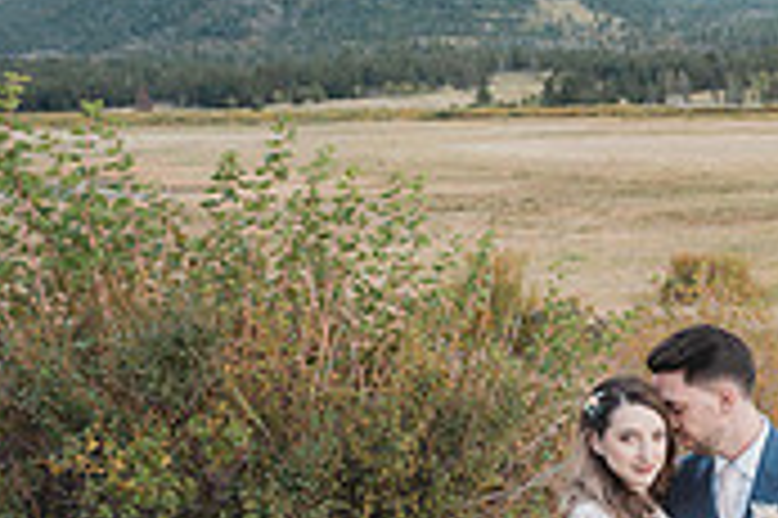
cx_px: 1057
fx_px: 1339
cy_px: 448
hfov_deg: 26.5
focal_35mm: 62
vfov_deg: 21.5
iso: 400
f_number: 2.8
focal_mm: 18
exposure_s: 1/200
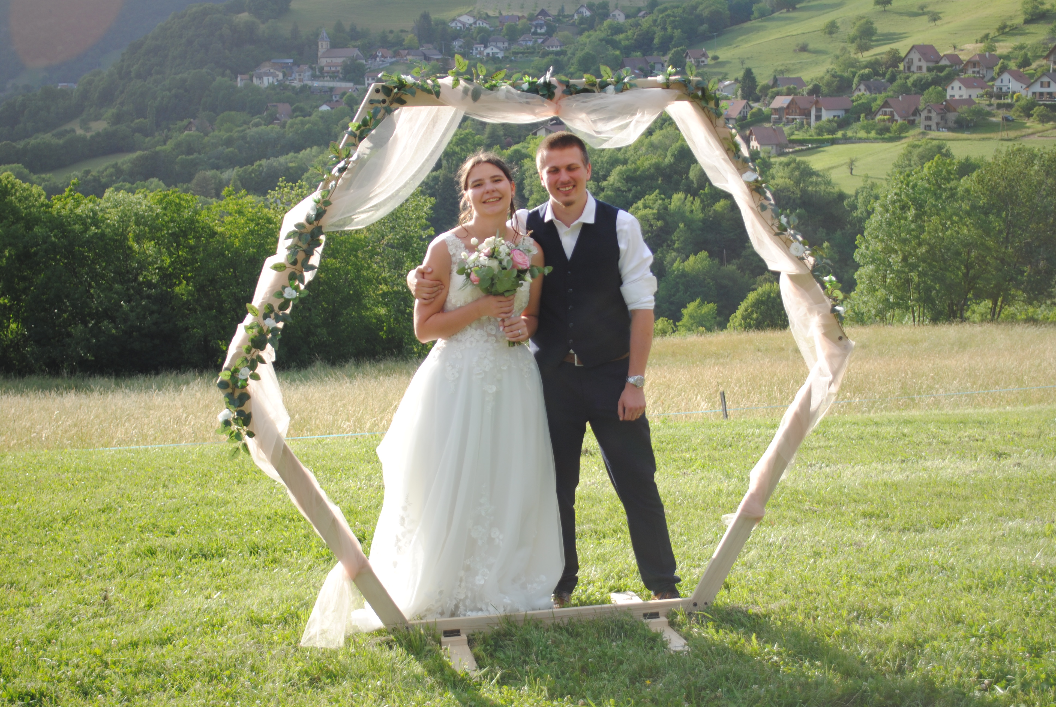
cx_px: 528
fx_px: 1542
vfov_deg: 25.8
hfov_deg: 37.8
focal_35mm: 52
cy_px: 354
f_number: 7.1
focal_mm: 35
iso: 100
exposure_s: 1/200
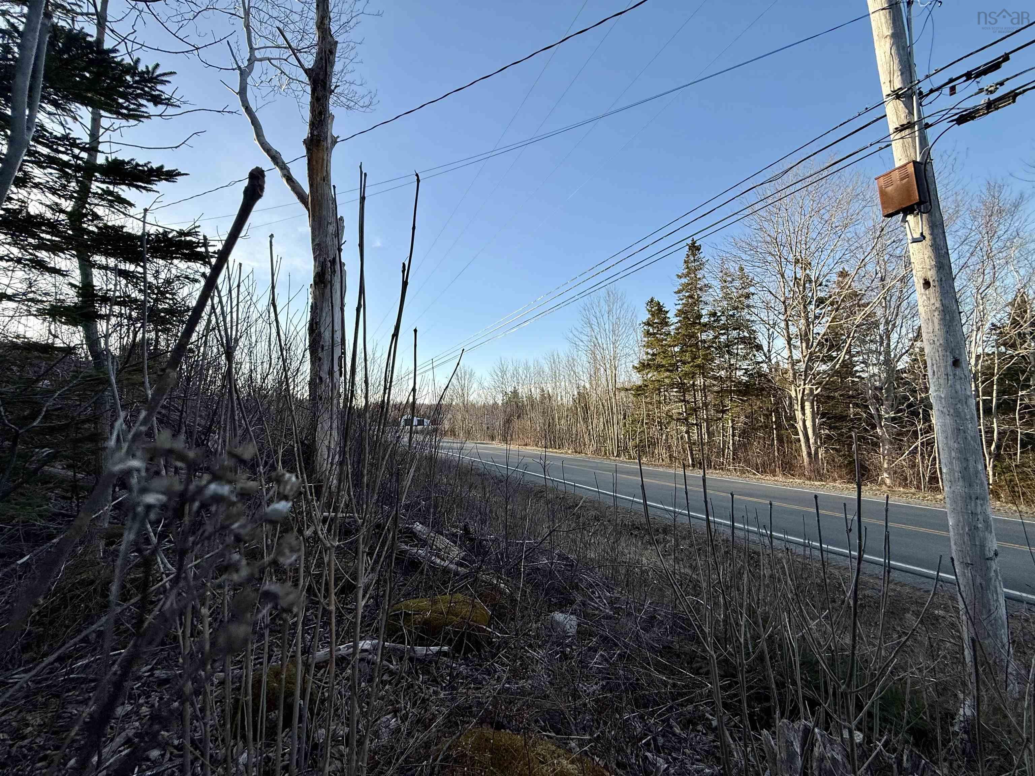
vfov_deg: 85.7
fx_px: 419
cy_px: 388
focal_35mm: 14
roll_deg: +3.4
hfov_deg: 102.1
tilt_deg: +4.5
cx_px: 518
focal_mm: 2.22
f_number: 2.2
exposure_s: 1/1068
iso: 50
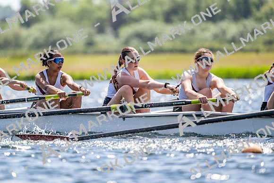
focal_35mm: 400
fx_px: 3045
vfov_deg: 3.4
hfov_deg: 5.2
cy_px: 92
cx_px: 137
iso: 250
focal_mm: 400
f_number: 4.5
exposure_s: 1/2500
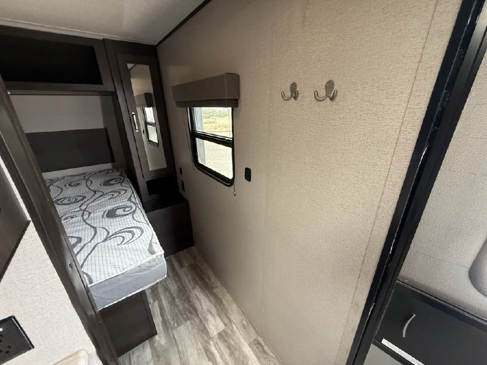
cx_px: 244
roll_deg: +0.6
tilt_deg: -18.5
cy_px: 182
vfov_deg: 85.7
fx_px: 197
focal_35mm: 14
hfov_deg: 102.1
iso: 320
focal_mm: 2.22
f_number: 2.2
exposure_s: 1/99
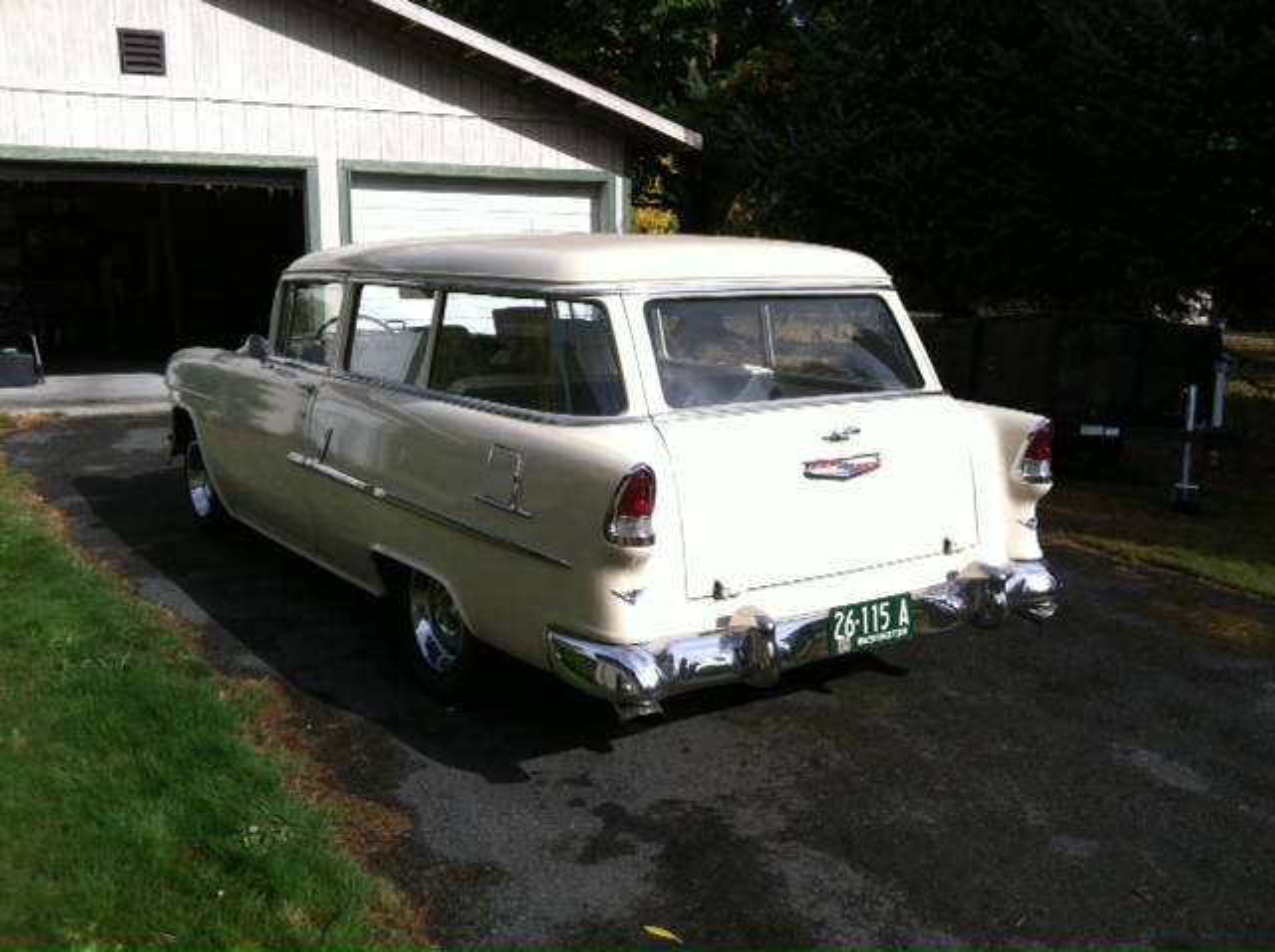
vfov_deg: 40.6
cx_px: 638
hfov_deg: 52.7
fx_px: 1287
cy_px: 476
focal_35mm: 35
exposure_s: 1/1250
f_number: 2.8
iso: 80
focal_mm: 3.9
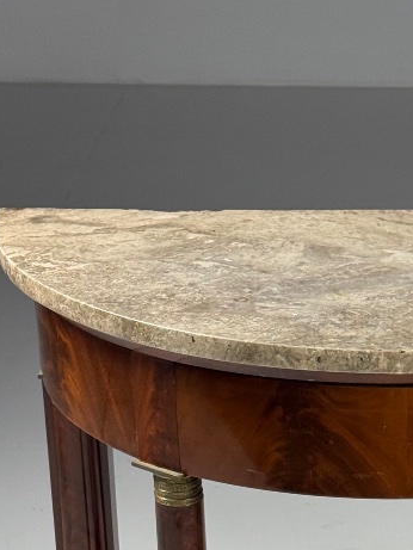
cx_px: 399
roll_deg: +2.8
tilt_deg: -26.3
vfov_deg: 15.5
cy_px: 523
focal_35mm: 125
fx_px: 1988
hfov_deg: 11.8
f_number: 1.78
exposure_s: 1/100
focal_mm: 6.76
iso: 125
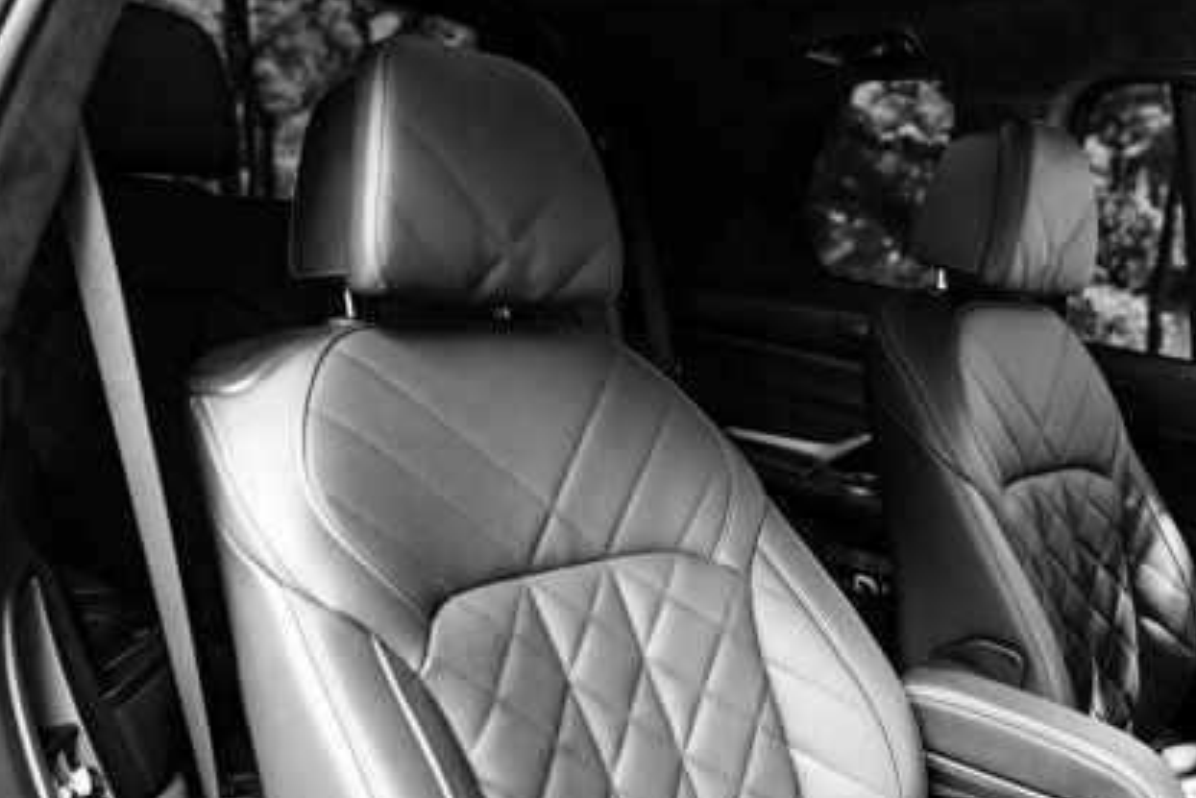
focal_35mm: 37
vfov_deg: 35.6
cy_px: 534
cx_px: 836
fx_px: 1230
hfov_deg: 50.5
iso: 1600
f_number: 2.8
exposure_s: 1/250
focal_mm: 24
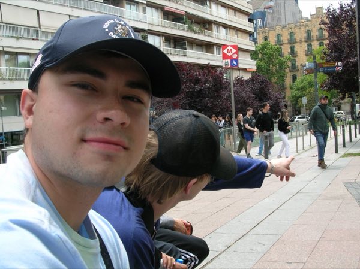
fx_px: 374
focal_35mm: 36
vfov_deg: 39.6
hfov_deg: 51.4
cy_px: 134
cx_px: 180
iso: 50
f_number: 3.7
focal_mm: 6
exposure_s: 1/226
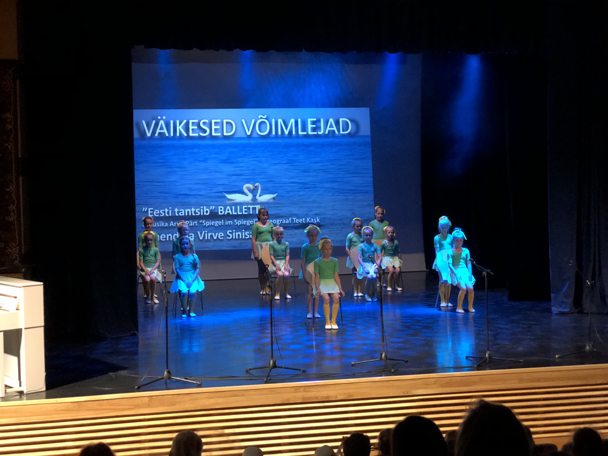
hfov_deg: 33.8
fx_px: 1001
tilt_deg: -4.1
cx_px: 304
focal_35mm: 57
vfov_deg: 25.7
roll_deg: +0.7
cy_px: 228
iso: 800
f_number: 2.8
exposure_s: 1/60
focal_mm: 6.6
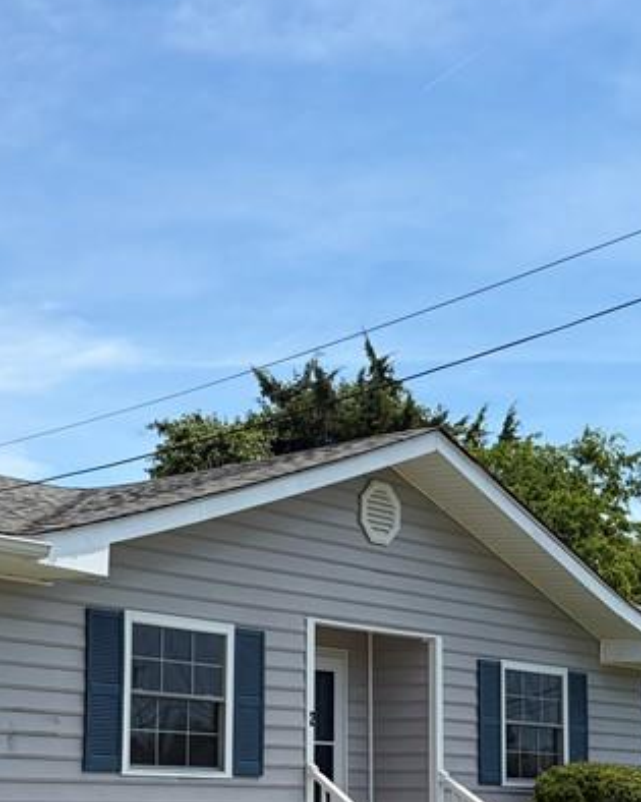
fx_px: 1566
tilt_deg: +6.7
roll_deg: -1.7
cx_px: 208
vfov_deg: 28.1
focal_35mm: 66
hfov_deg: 23.0
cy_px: 651
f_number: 1.6
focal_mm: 5.96
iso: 50
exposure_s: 1/3448
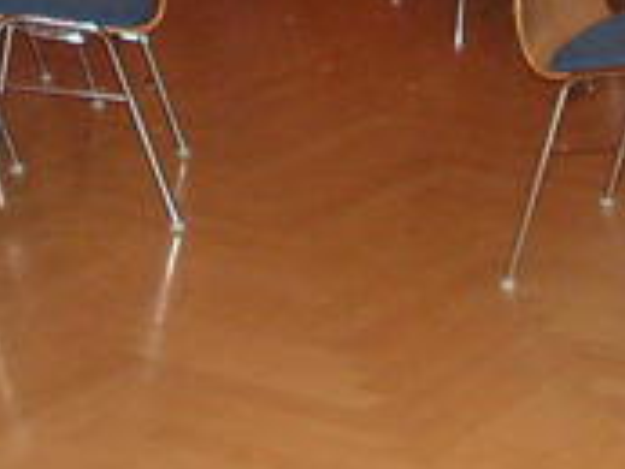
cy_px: -271
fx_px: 2258
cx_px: 499
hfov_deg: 15.7
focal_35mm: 125
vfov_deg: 11.3
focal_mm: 6
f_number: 3.2
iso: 160
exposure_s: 1/40
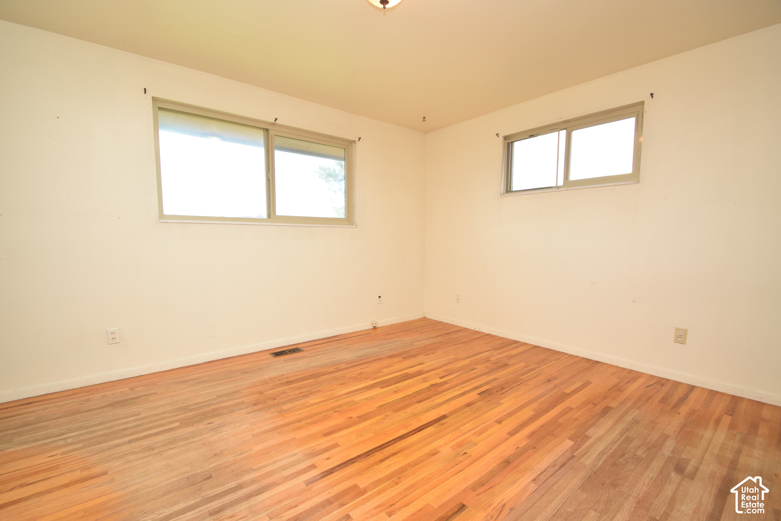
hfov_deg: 100.4
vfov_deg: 77.3
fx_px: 325
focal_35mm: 15
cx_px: 390
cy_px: 260
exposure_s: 1/125
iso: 720
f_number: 5.6
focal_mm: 10
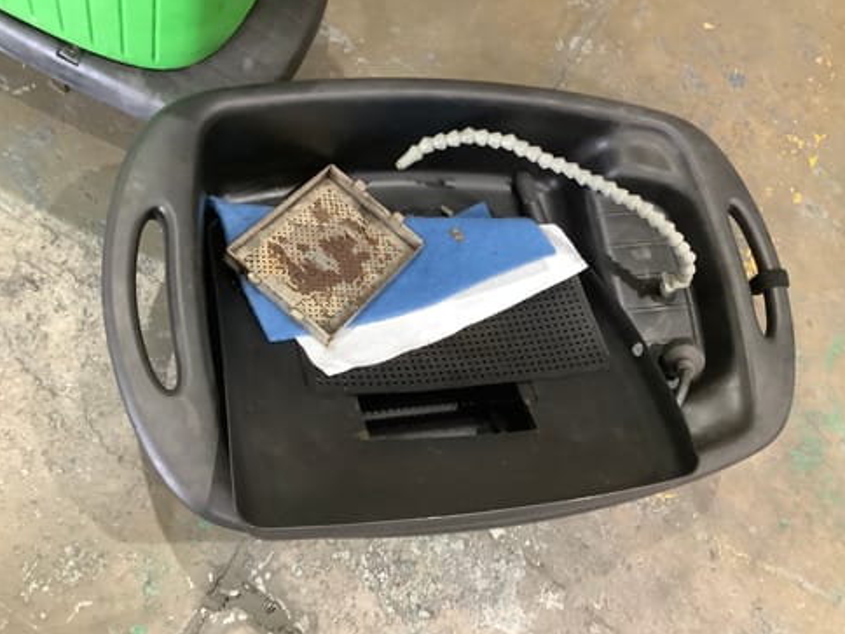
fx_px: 781
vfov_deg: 44.2
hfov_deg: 56.8
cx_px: 431
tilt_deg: -64.8
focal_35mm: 32
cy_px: 322
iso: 400
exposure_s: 1/33
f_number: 2.4
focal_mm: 3.3
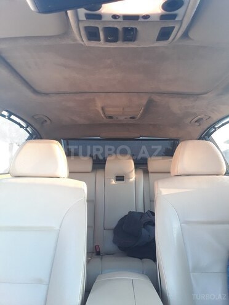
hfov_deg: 45.4
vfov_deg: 58.4
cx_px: 114
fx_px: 273
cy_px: 152
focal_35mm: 31
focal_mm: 2.91
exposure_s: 1/33
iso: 50
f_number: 1.9
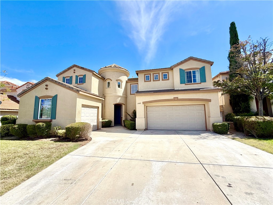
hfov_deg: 102.1
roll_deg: +0.9
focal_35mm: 14
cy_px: 102
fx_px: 110
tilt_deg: +6.7
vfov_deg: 85.7
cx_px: 136
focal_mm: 2.22
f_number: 2.2
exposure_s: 1/1125
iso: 20
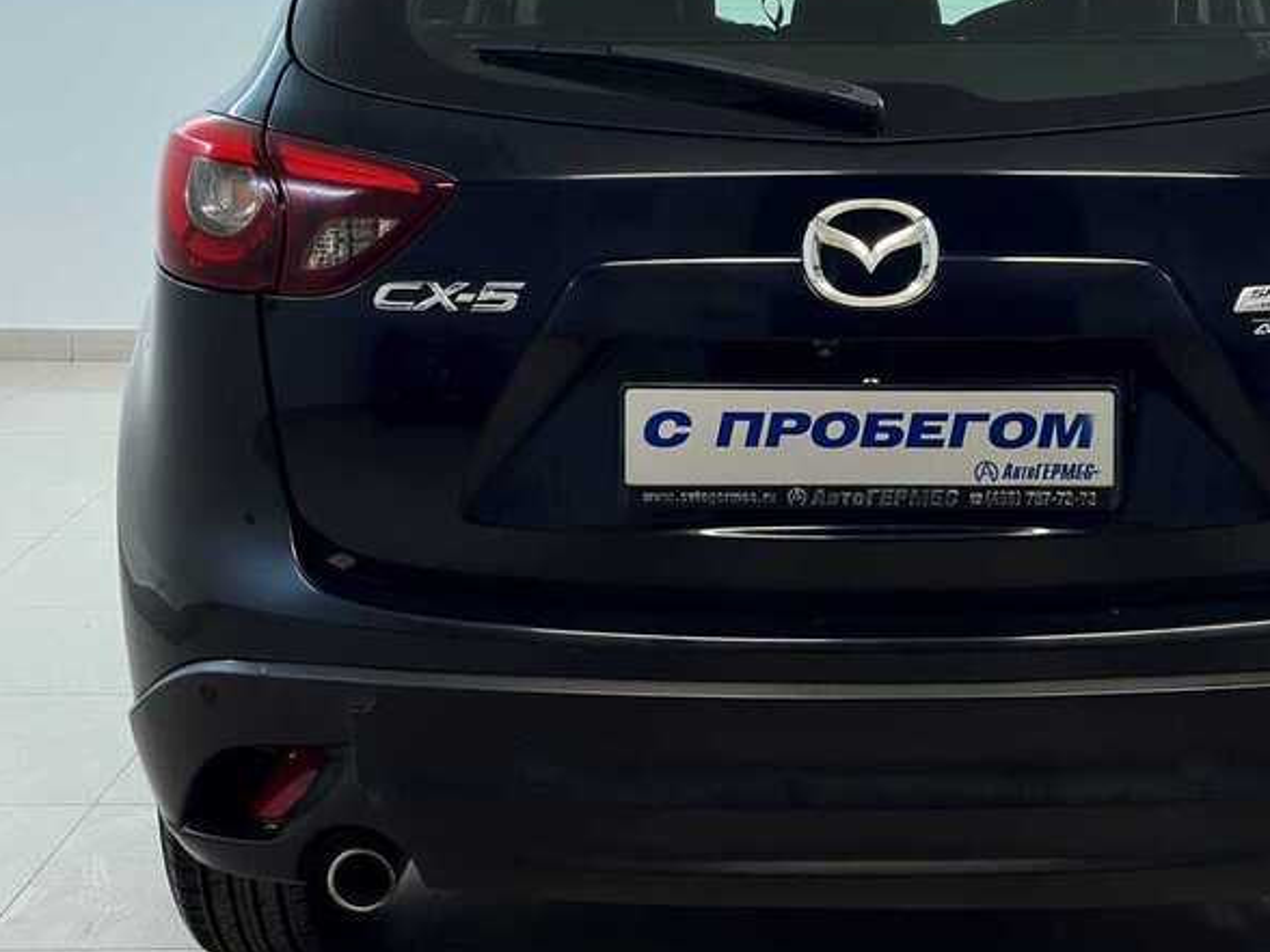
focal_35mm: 72
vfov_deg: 20.4
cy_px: 355
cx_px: 864
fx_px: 2642
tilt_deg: -8.8
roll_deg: -0.5
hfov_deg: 26.8
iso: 100
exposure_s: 1/108
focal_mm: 6.86
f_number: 1.78
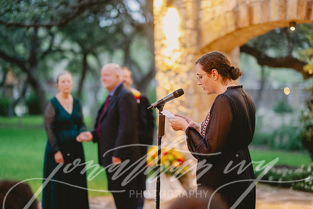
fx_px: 739
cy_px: 104
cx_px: 156
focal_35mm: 85
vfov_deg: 16.1
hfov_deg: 23.9
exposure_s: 1/200
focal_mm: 85
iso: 5000
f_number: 1.8
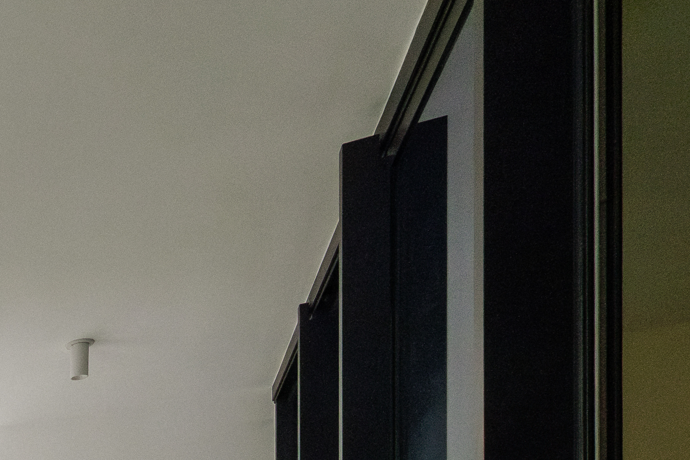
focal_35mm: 41
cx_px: -349
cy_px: 672
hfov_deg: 29.0
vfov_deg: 25.4
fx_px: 786
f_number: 6.4
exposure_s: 1/800
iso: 640
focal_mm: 8
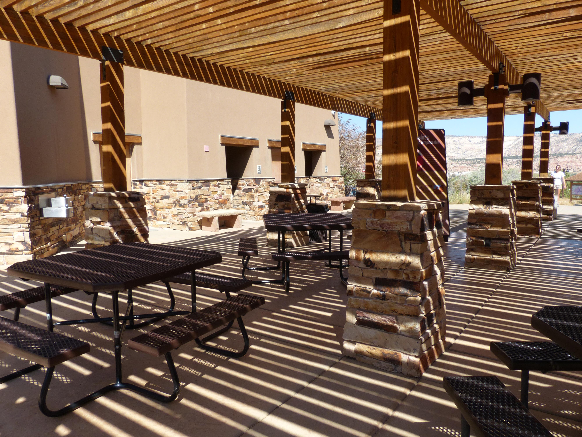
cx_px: 291
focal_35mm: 25
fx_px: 420
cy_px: 218
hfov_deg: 69.4
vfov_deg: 54.9
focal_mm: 4.5
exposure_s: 1/320
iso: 100
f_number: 5
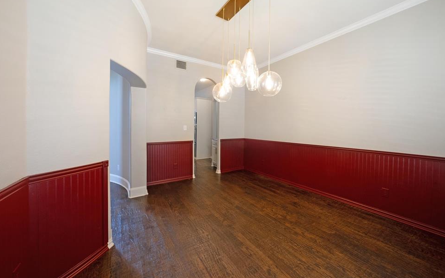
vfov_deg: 82.7
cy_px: 130
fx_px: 158
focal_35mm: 13
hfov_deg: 109.3
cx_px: 226
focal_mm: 12
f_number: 9
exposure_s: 1/5
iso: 640
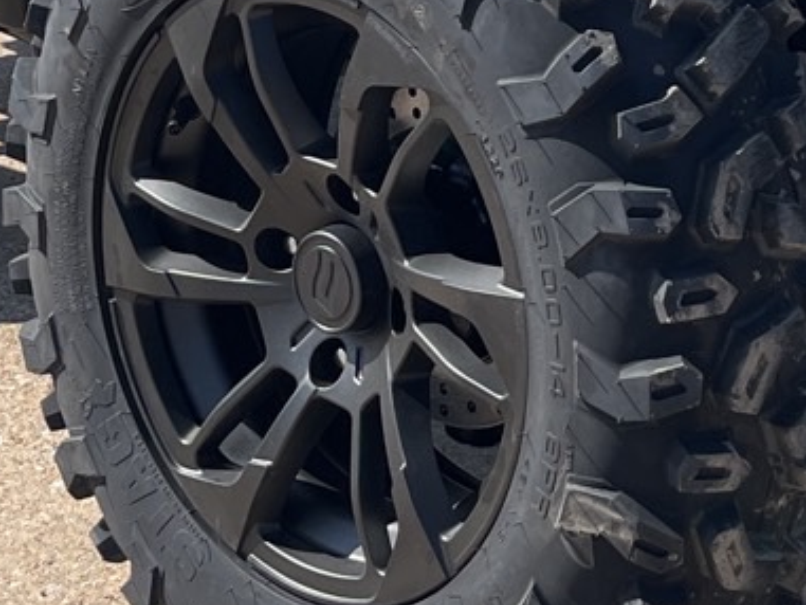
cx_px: 611
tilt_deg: -13.2
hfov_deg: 15.0
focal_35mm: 131
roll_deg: -4.6
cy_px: -231
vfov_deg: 11.0
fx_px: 3051
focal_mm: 5.1
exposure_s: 1/2571
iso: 50
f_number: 1.6
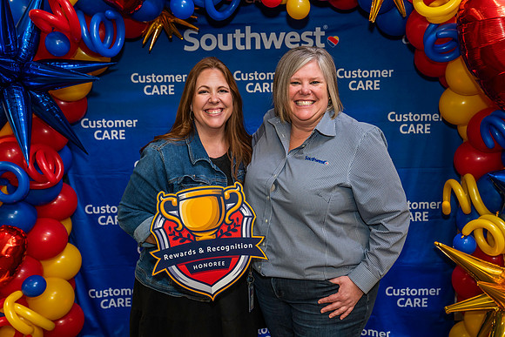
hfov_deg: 49.5
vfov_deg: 34.2
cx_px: 252
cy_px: 168
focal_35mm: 39
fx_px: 547
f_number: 4
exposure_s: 1/160
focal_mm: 39
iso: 1250
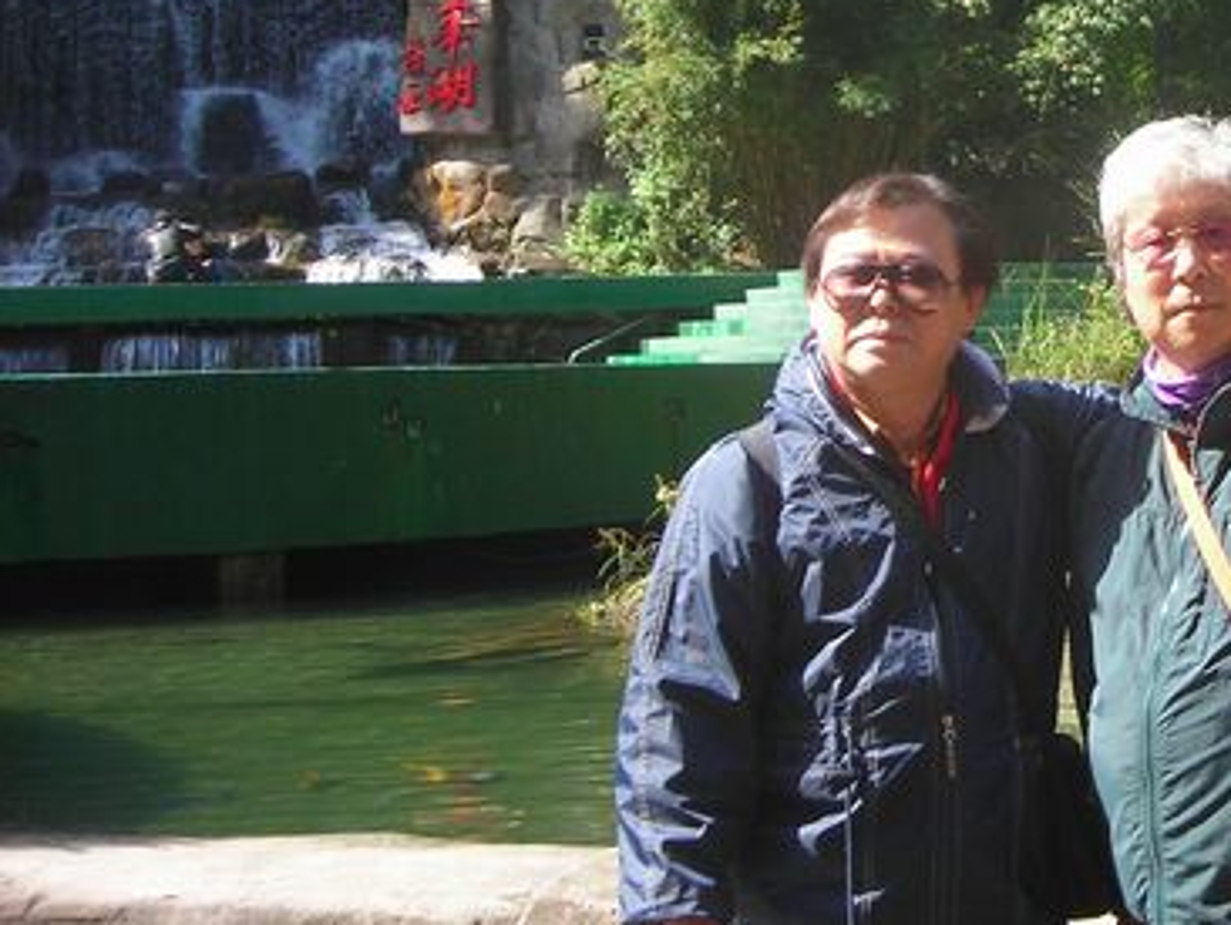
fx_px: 2954
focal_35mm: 83
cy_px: 111
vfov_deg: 17.6
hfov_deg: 22.3
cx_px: 1342
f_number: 3.2
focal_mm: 6.3
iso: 50
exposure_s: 1/144
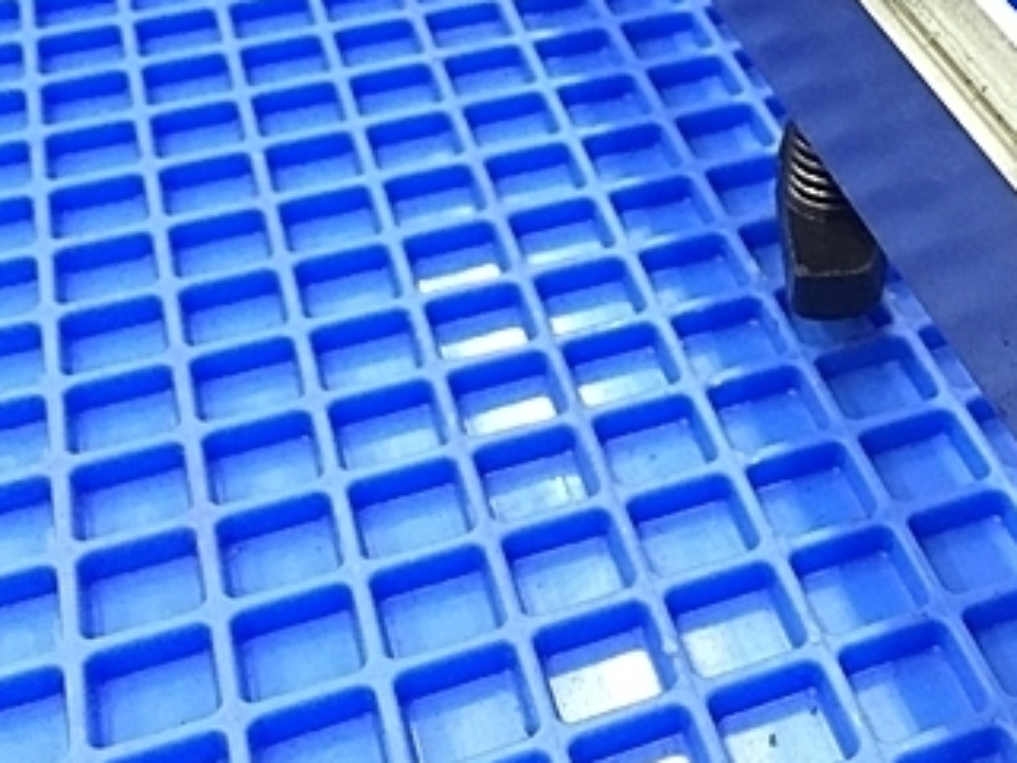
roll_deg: +0.1
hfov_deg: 32.1
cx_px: 855
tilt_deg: -34.9
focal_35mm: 58
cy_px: 114
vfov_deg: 24.7
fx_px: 1704
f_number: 2.2
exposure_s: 1/30
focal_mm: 4.15
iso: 200
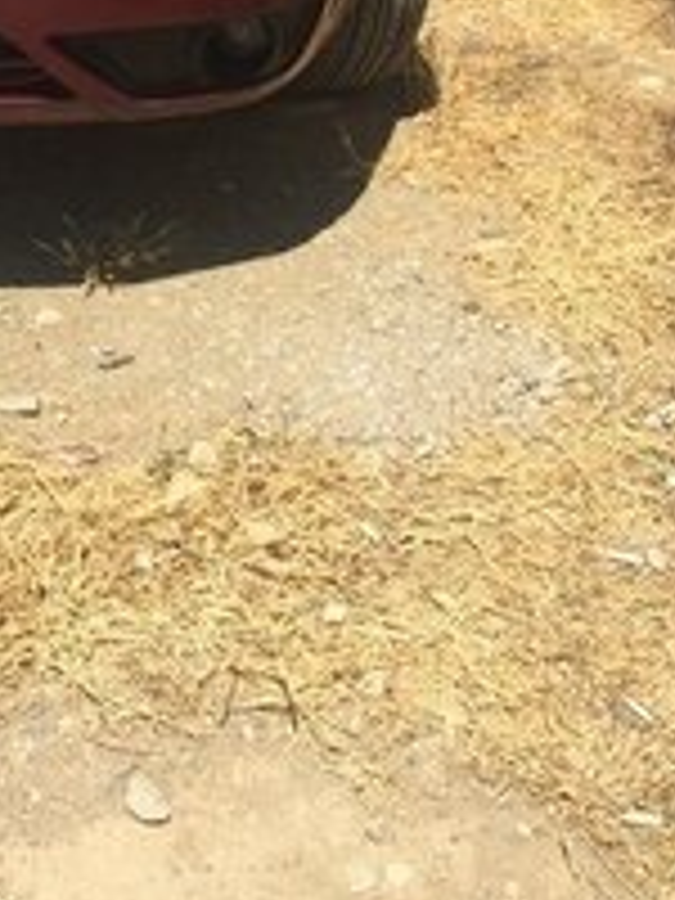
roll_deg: +2.7
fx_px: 1872
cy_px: -126
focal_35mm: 72
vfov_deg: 24.9
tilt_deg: -12.6
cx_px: 36
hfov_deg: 19.9
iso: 32
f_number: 2.2
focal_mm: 4.15
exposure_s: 1/2198
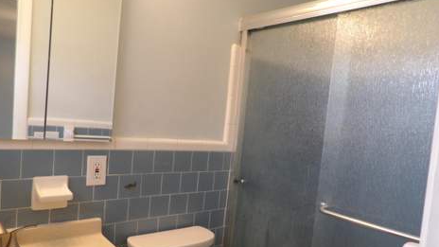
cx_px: 215
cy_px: 149
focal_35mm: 27
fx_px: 314
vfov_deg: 42.7
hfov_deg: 69.9
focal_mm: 4.3
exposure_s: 1/29
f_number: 3.2
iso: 200
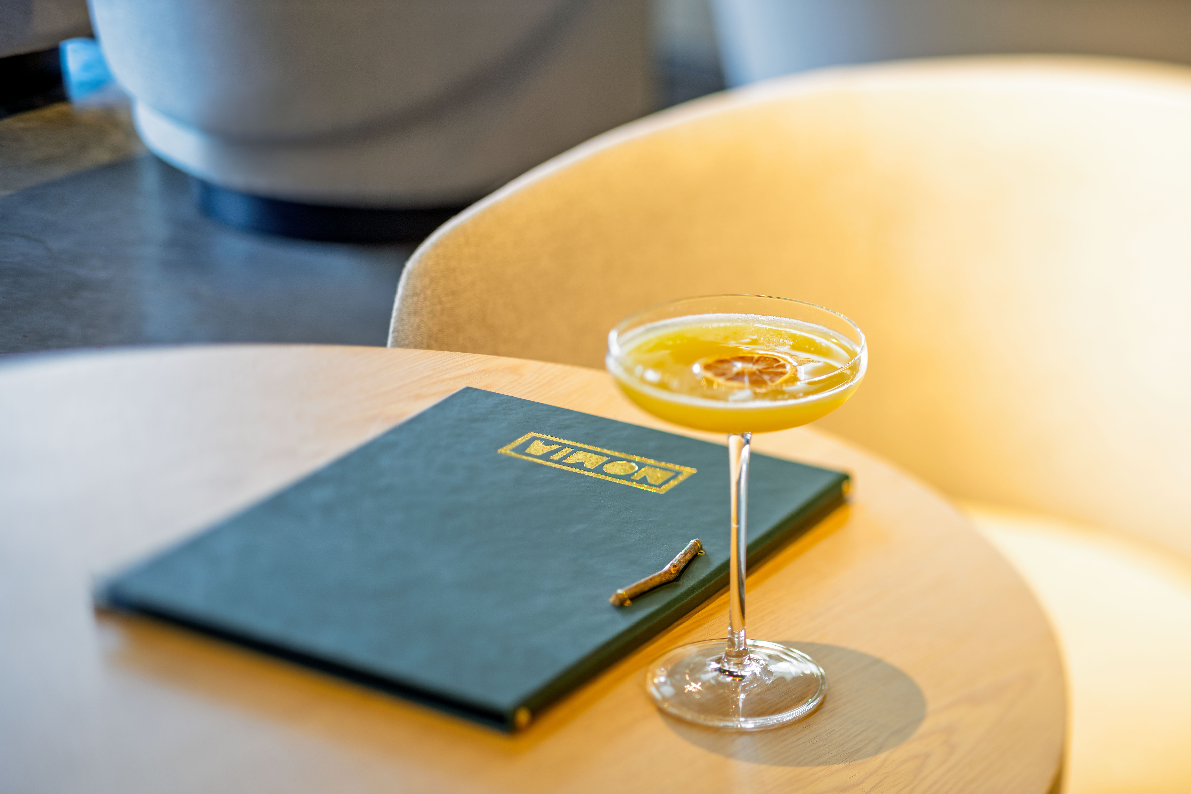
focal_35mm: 90
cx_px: 596
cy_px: 397
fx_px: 2977
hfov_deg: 22.6
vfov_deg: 15.2
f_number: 2.8
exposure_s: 1/10
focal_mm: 90
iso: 100
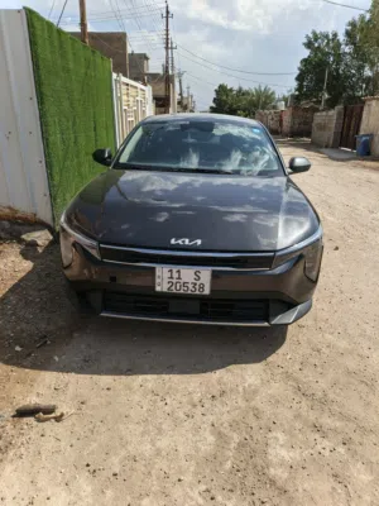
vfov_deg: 73.9
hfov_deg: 58.9
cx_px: 190
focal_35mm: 23
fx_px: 336
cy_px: 253
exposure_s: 1/2000
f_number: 1.8
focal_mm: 5.56
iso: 52
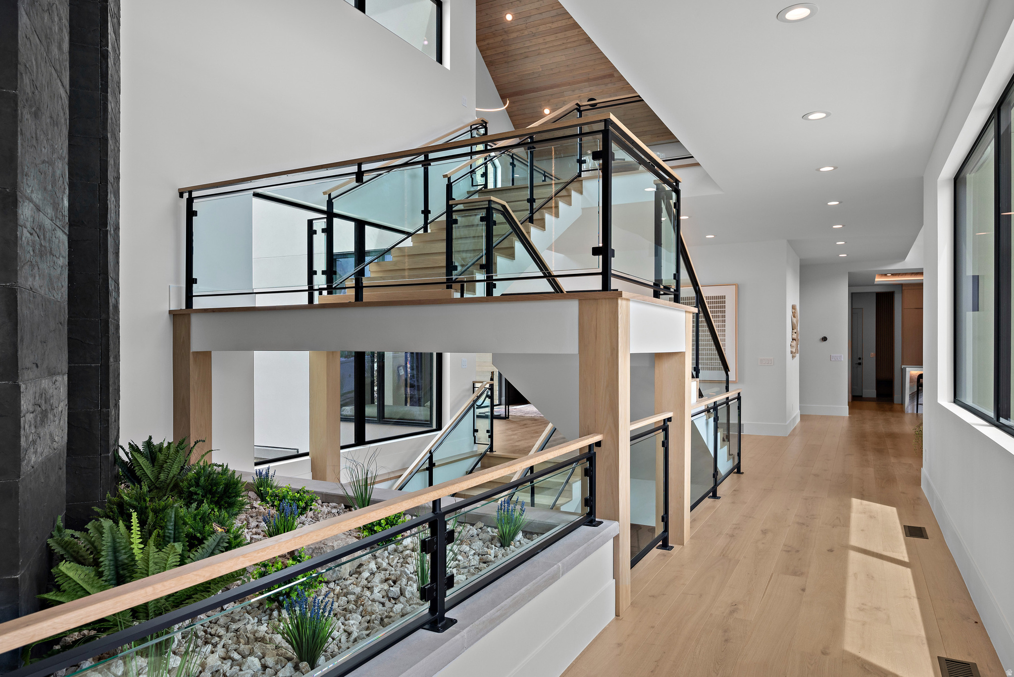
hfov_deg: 77.3
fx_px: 634
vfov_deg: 56.2
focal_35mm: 22
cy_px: 338
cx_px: 507
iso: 500
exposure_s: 1/13
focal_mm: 22.5
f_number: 8
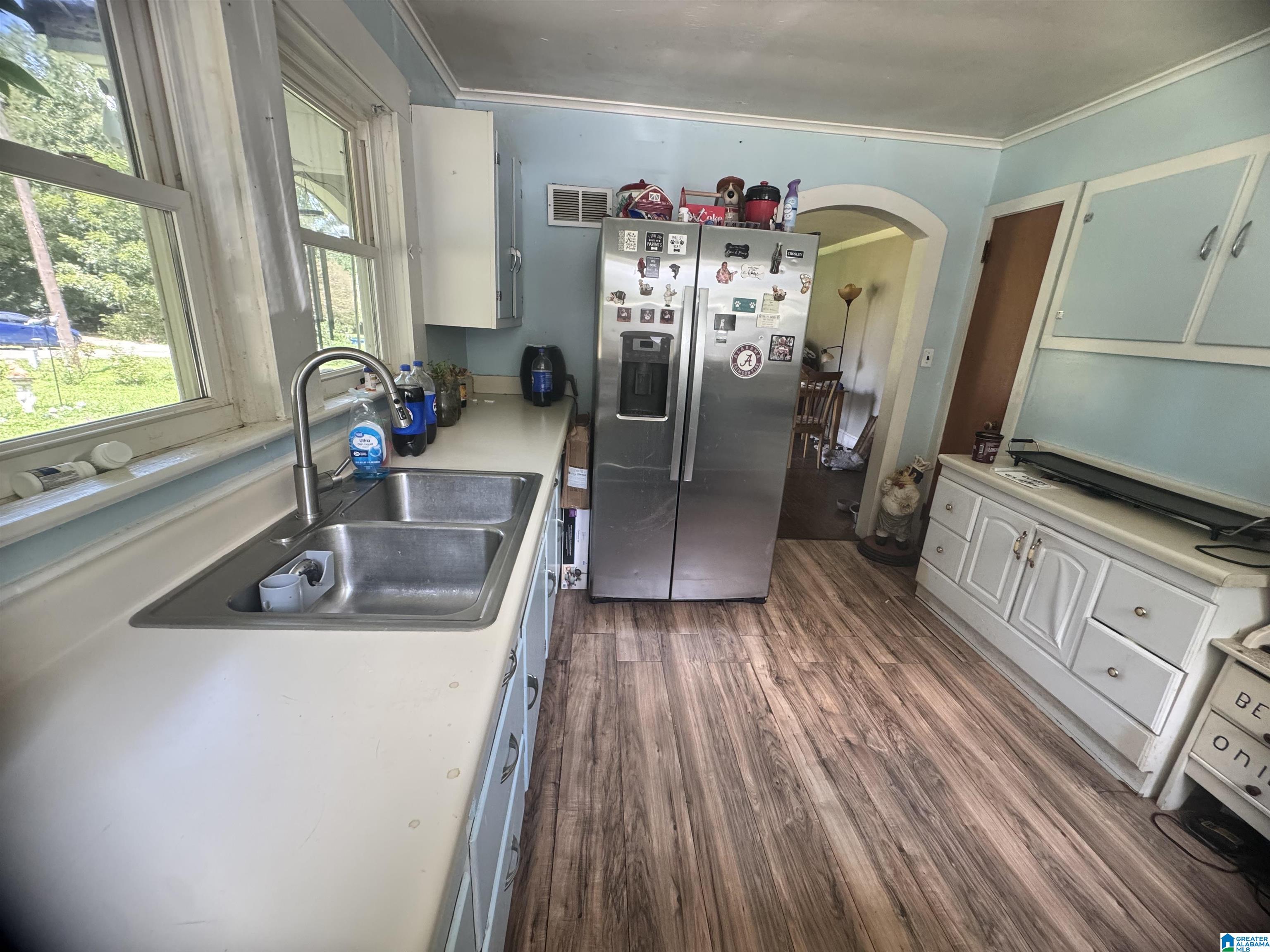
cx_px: 635
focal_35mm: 14
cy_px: 476
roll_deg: -4.0
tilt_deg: -18.8
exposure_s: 1/99
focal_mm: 2.22
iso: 250
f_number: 2.2
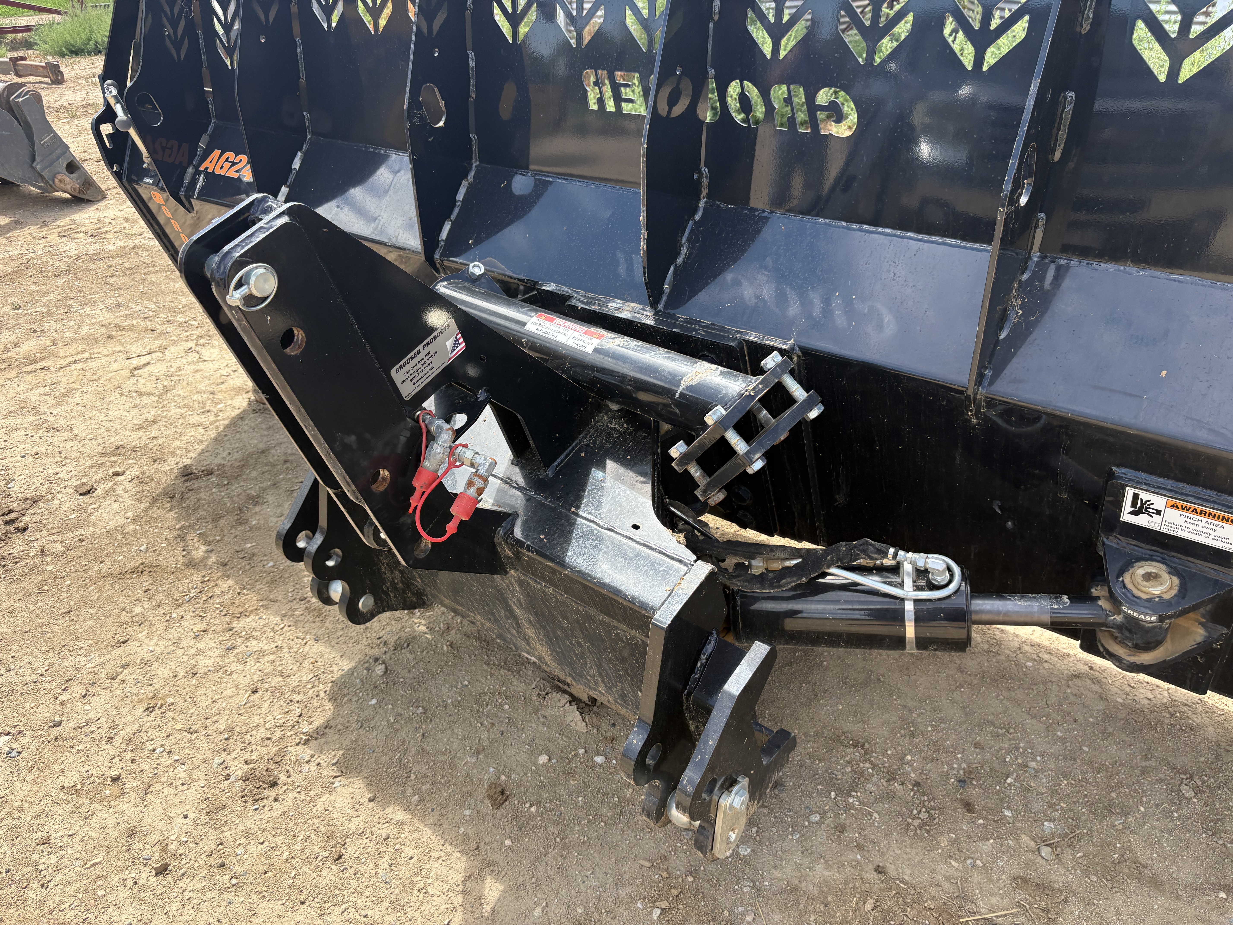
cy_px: 462
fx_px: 926
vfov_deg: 53.1
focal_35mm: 26
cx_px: 616
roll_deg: +1.7
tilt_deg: -29.3
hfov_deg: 67.3
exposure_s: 1/764
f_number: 1.6
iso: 50
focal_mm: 5.96
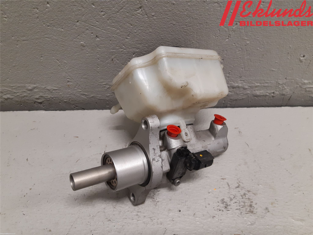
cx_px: 156
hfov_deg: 67.3
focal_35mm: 26
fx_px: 235
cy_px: 118
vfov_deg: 53.1
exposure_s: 1/50
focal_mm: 3.93
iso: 160
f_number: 1.7
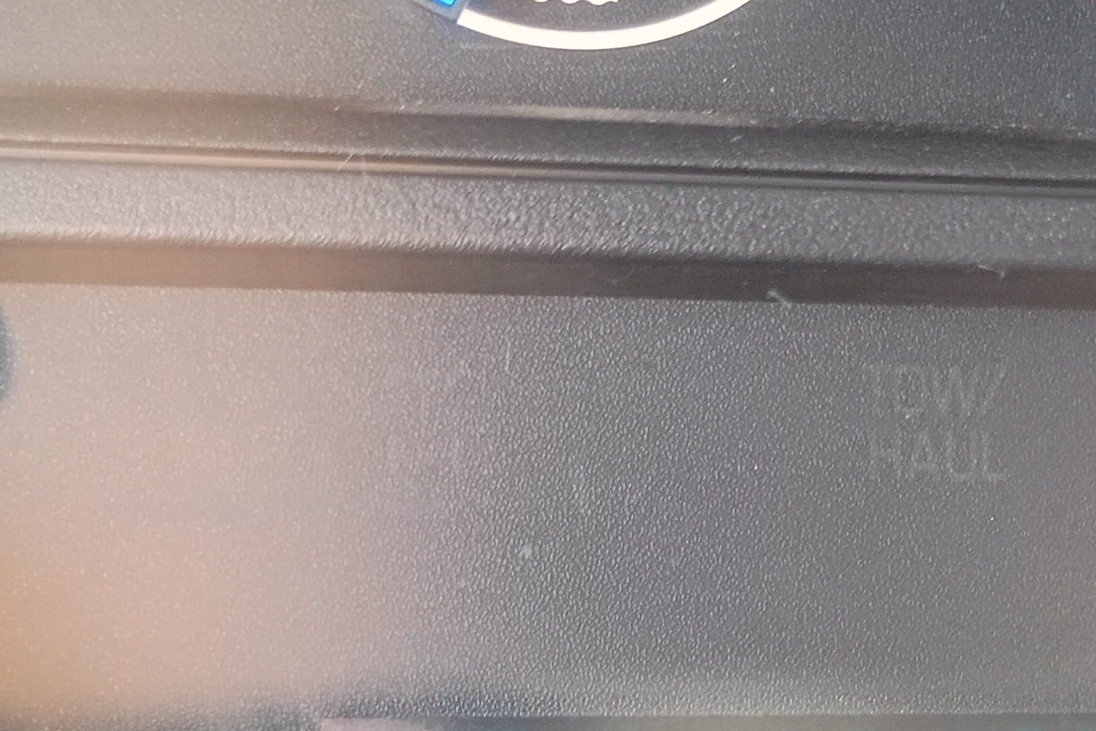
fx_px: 2101
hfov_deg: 28.0
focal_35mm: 69
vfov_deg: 19.3
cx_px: 1007
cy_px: 681
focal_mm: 4.27
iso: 702
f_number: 1.8
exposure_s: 1/40
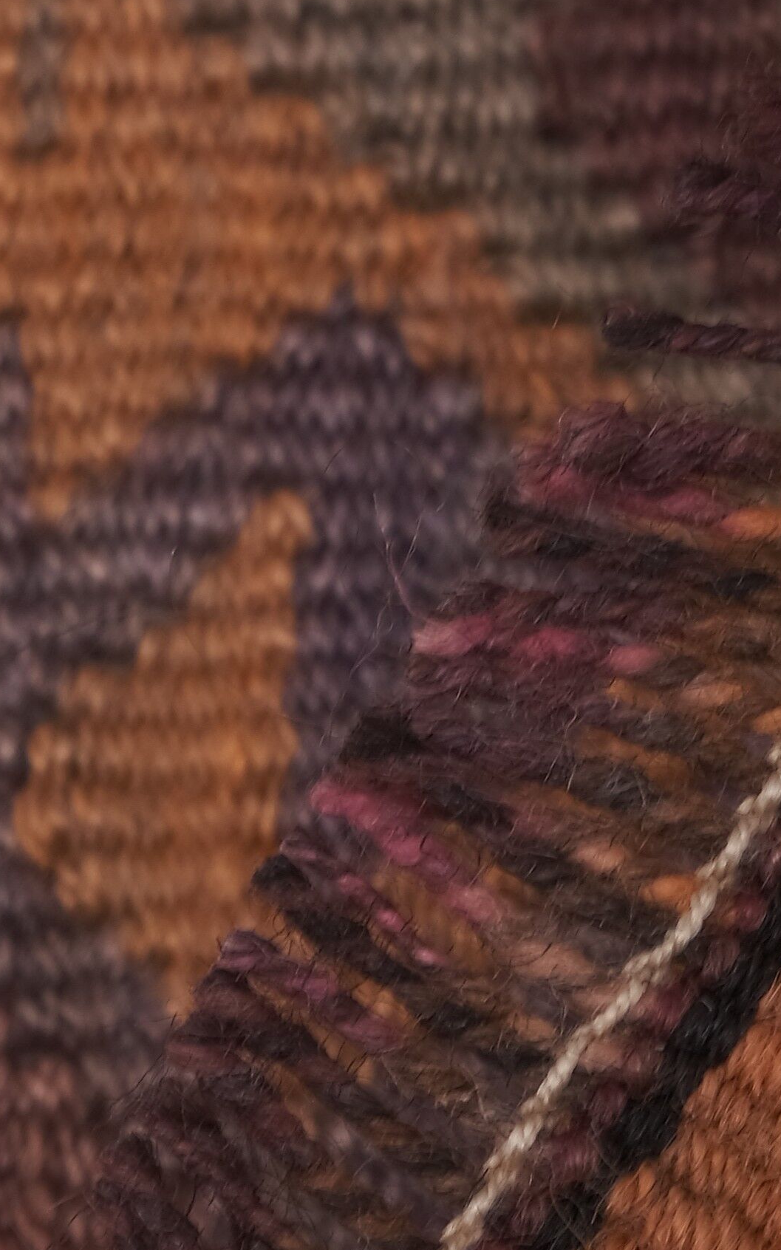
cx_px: 7
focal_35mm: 312
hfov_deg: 4.2
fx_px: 10629
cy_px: 1214
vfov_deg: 6.7
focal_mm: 55
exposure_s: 1/160
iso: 160
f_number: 11
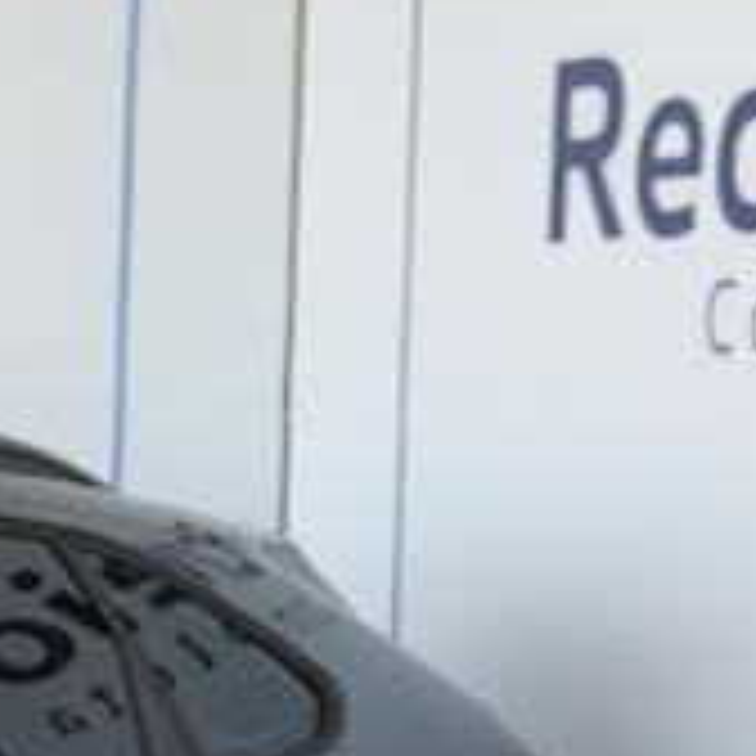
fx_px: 5386
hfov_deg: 7.5
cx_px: -1012
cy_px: 974
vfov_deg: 7.9
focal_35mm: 218
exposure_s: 1/60
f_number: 4
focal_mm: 28
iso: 125
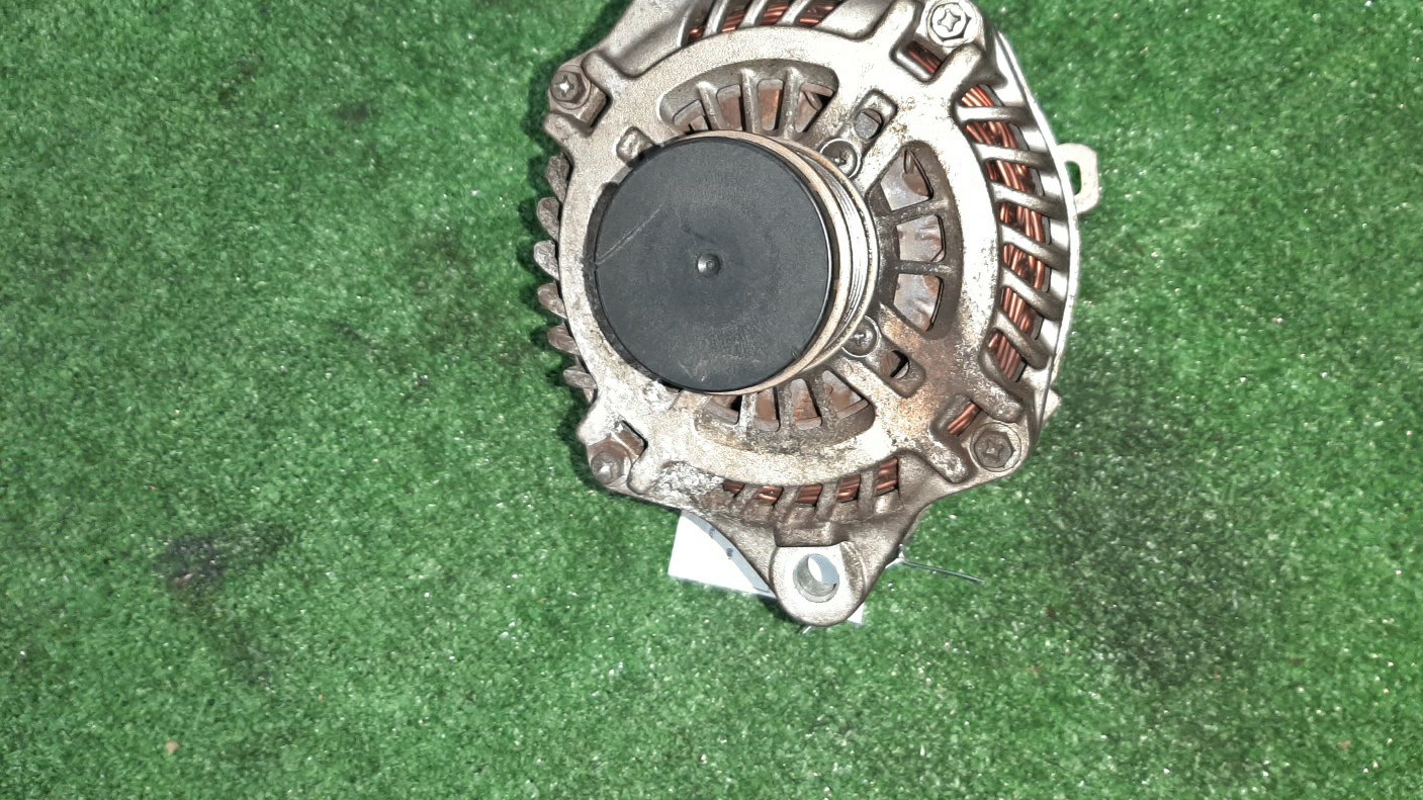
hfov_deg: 66.1
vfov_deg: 39.7
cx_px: 727
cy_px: 265
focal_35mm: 29
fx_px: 1094
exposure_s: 1/33
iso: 199
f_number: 1.7
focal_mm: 3.93
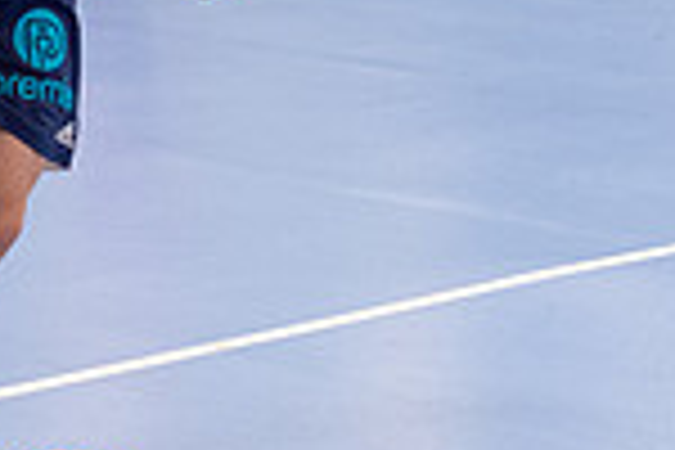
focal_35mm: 201
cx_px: 9
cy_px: -63
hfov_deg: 10.2
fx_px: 3768
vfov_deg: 6.8
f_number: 3.2
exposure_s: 1/500
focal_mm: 52
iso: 7200
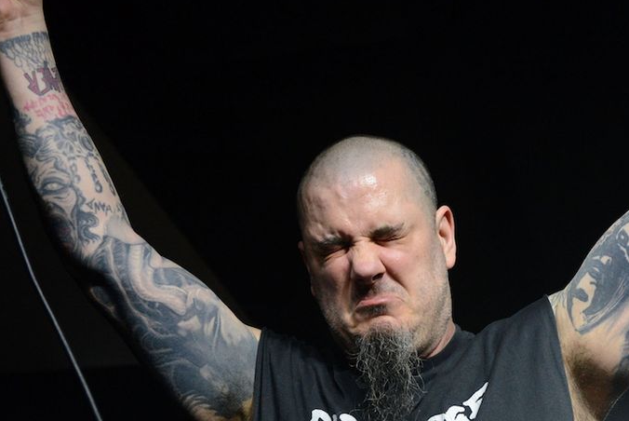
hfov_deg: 28.3
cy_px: 318
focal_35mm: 71
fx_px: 1242
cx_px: 394
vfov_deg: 19.1
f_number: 4
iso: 3200
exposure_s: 1/500
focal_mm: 40
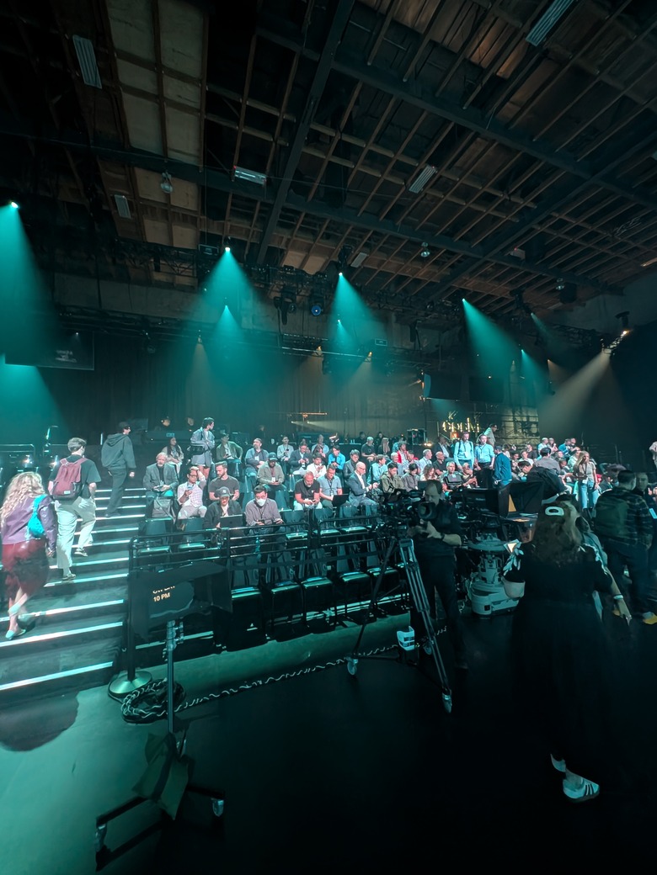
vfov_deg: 106.2
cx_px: 328
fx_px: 329
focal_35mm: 13
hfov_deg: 89.9
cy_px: 438
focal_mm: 1.54
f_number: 2.2
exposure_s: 1/23.8
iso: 774
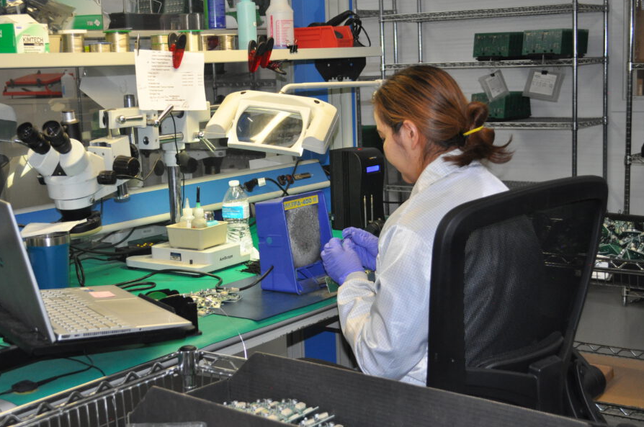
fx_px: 982
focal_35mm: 55
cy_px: 217
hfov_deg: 36.3
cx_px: 308
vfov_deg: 24.5
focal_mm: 32
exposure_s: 1/60
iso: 800
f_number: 4.8
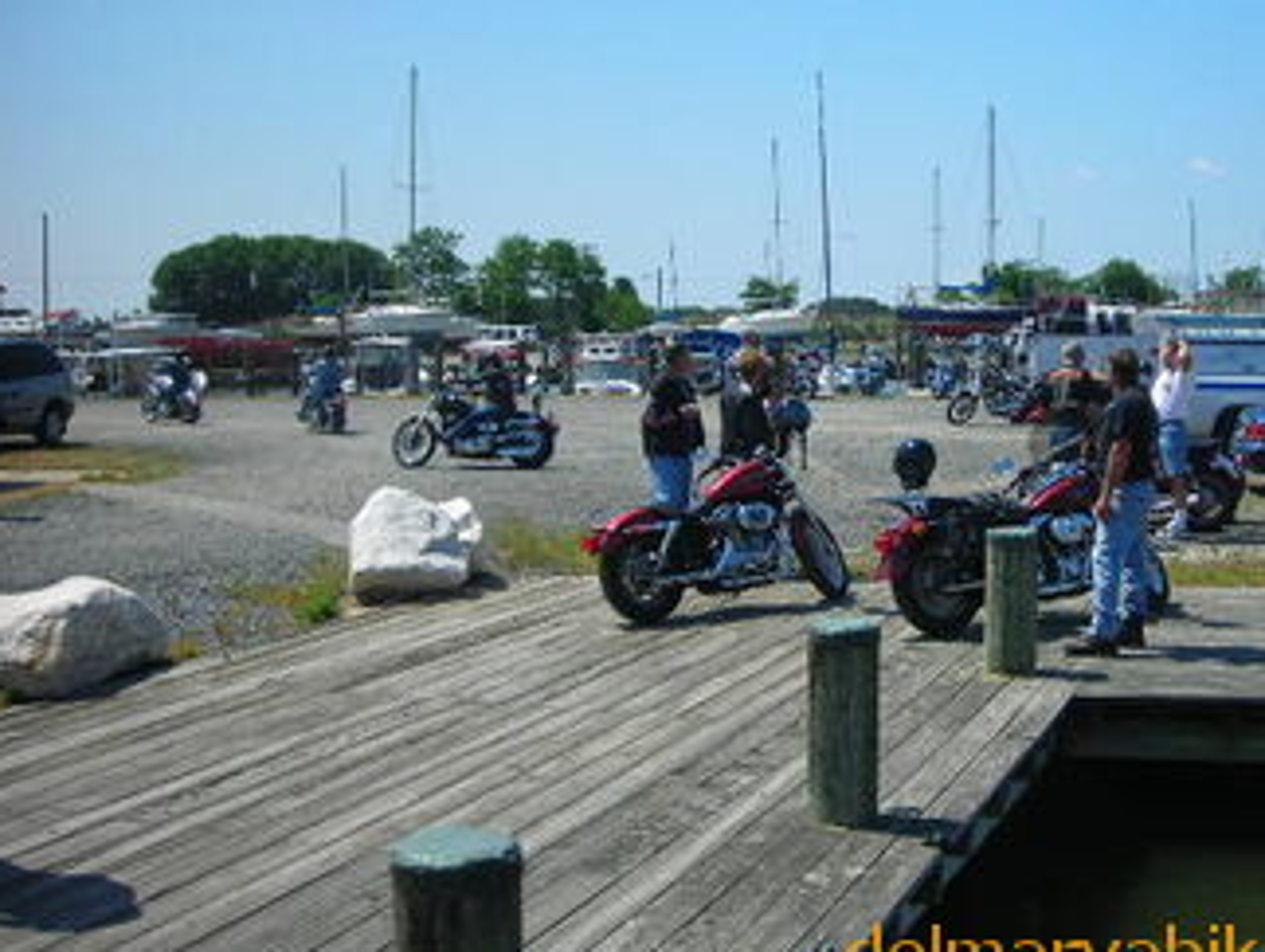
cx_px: 764
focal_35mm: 47
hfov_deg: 40.2
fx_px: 1719
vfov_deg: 30.9
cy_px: 400
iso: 50
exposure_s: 1/181
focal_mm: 6.3
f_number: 6.4
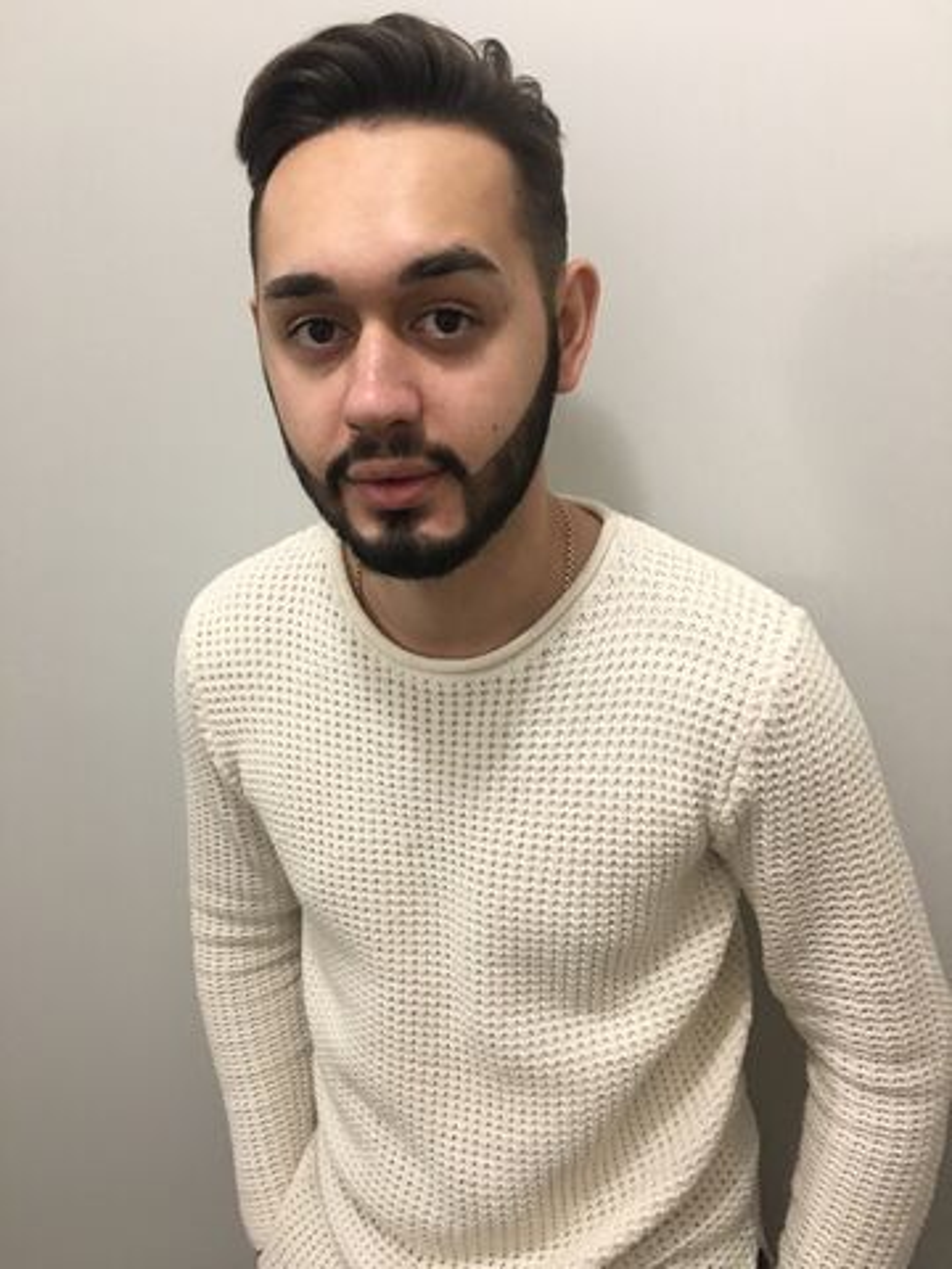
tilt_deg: -16.8
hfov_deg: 48.2
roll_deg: +1.4
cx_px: 476
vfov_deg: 61.7
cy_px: 634
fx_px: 1063
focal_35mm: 29
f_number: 2.2
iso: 100
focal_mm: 4.15
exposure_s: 1/8
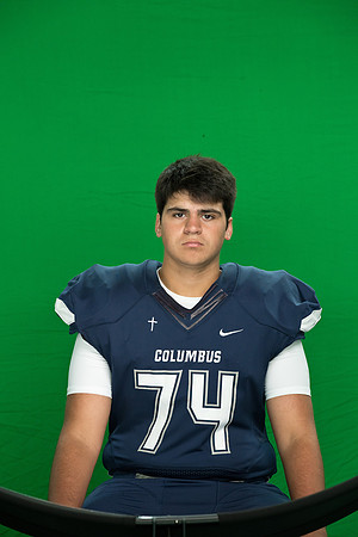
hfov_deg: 9.1
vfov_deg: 13.7
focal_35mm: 150
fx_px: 2237
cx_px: 179
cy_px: 268
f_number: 8
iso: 6400
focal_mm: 150
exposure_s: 1/100
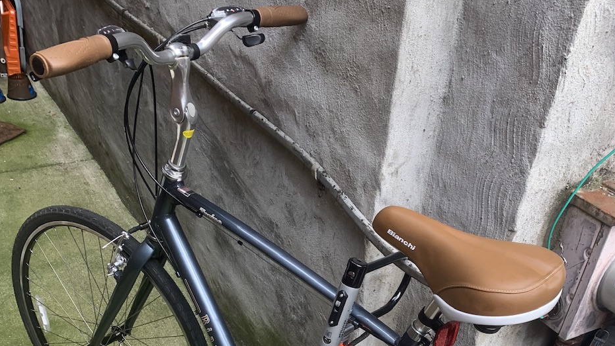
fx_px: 636
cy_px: 358
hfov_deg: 51.6
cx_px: 306
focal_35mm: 39
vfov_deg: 28.3
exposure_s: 1/121
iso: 80
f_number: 1.8
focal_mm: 4.25
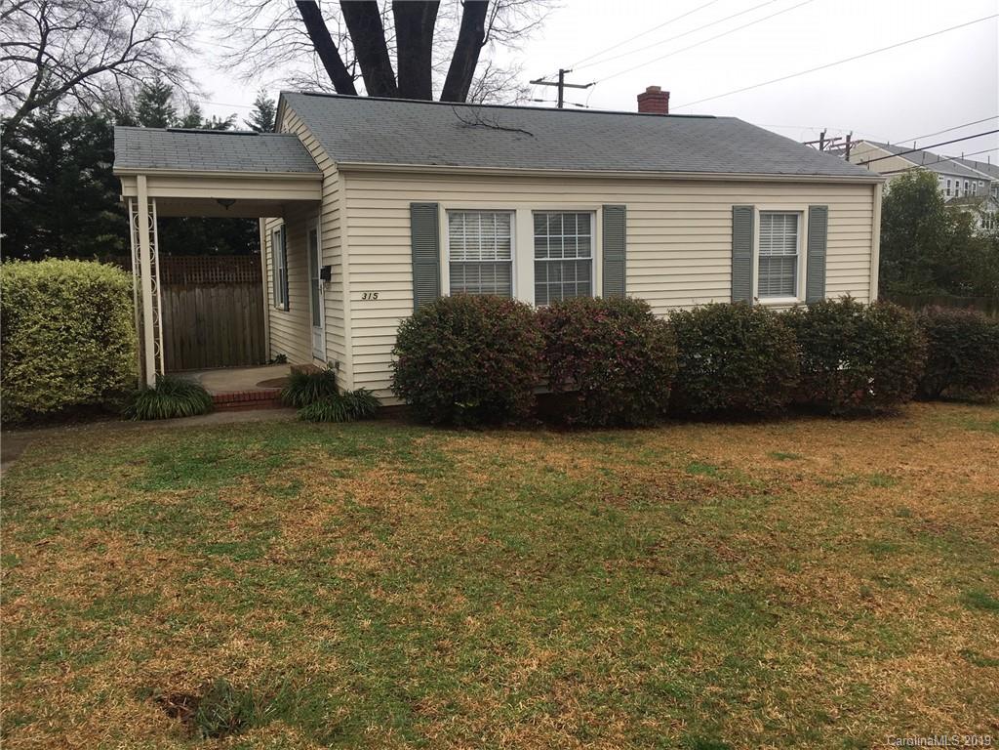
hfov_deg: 61.7
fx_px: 837
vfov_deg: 48.2
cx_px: 500
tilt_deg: -8.7
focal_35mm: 29
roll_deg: +0.9
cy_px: 375
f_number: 2.2
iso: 25
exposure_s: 1/227
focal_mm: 4.15
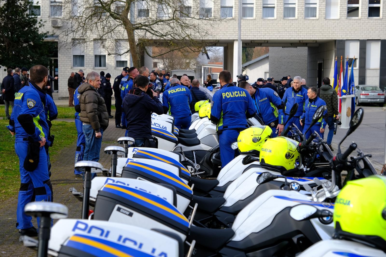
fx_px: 729
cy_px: 128
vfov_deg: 20.0
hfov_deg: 29.7
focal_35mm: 68
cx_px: 193
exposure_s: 1/500
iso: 200
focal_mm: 45.5
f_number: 4
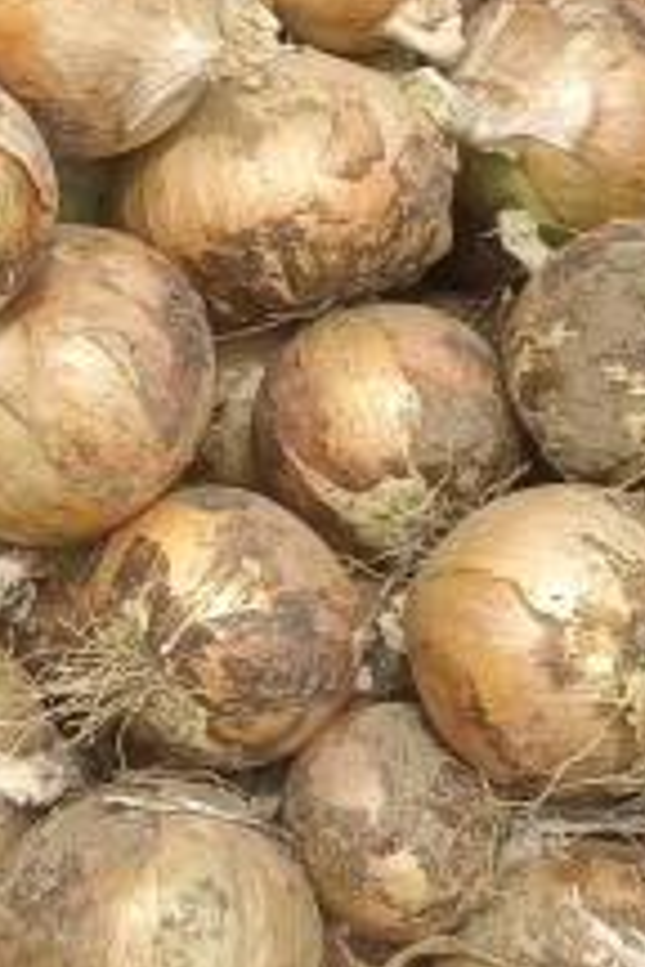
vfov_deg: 17.2
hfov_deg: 10.3
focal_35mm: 118
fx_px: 3171
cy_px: 177
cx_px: -797
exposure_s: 1/461
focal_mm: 5.59
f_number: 1.88
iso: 100
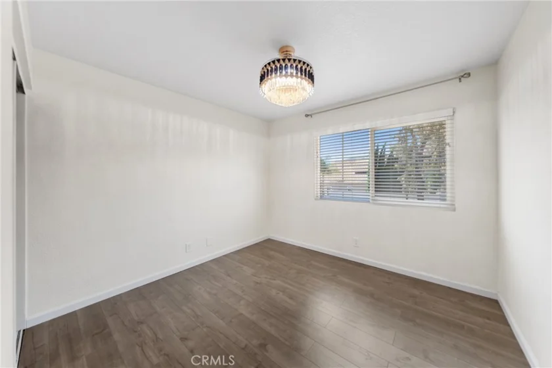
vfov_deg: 90.0
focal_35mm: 12
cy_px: 184
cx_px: 276
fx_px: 184
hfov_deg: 112.6
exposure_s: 1/40
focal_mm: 12
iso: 1000
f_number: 3.2
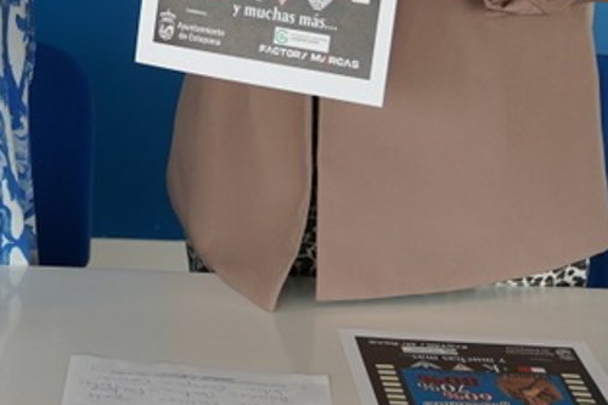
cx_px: -101
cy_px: -328
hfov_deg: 16.1
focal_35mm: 123
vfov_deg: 10.5
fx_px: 2077
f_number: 4
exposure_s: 1/160
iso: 160
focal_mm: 32
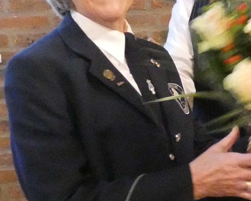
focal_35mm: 89
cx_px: 177
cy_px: 113
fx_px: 661
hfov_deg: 21.4
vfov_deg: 17.3
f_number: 2.8
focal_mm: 3.6
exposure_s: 1/50
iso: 1600
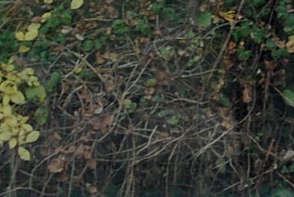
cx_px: 636
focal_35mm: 433
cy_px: -35
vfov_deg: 3.2
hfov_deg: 4.7
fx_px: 3537
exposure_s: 1/30
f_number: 5.6
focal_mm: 55
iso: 200
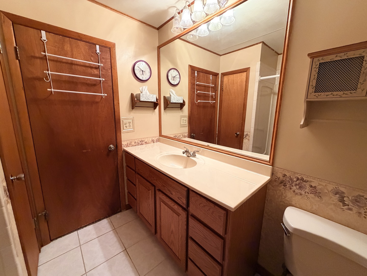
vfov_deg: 85.7
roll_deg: -0.3
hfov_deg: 102.1
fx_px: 148
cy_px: 138
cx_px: 184
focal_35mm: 14
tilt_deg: -10.7
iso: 640
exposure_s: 1/60
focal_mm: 2.22
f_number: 2.2
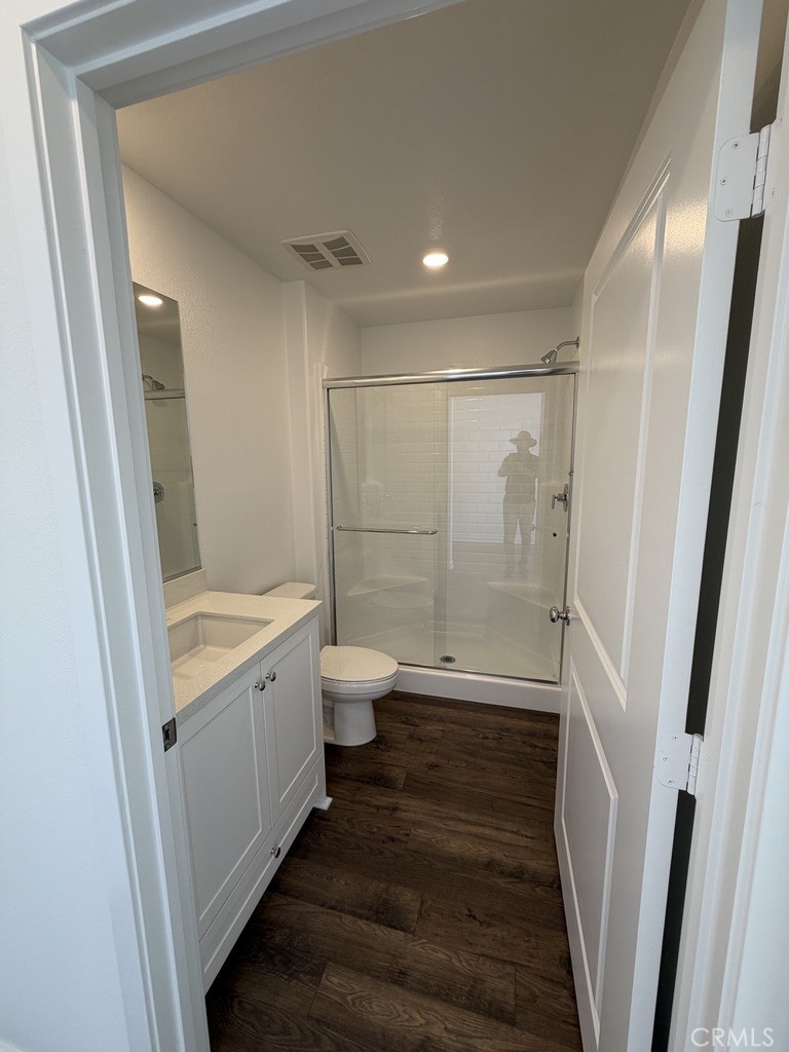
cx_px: 394
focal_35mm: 14
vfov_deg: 102.1
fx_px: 425
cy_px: 526
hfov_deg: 85.7
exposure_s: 1/120
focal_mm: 2.22
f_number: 2.2
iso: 100
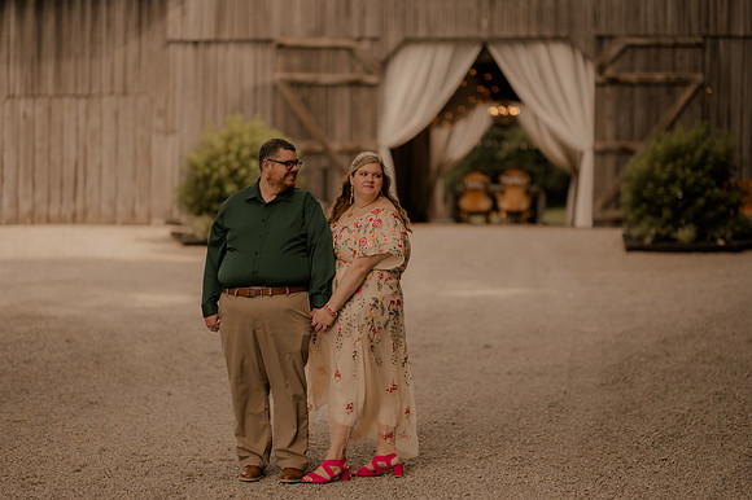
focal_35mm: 85
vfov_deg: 16.1
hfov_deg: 23.9
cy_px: 250
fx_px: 1774
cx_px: 376
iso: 250
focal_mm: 85
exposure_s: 1/2500
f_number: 1.4
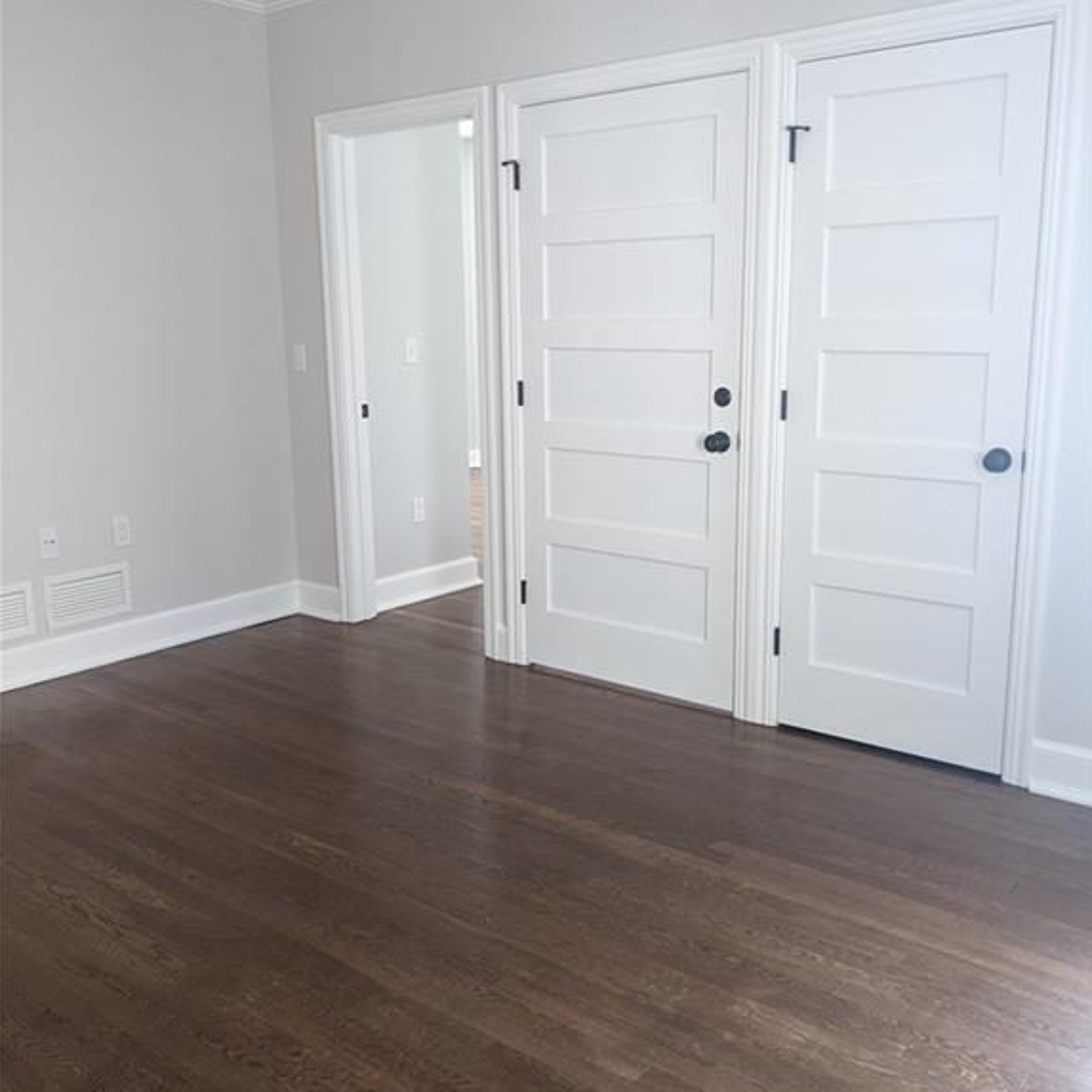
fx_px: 1142
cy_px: 558
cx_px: 547
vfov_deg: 51.1
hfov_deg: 51.1
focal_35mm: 32
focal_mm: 4.38
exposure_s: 1/24
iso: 79
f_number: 1.73
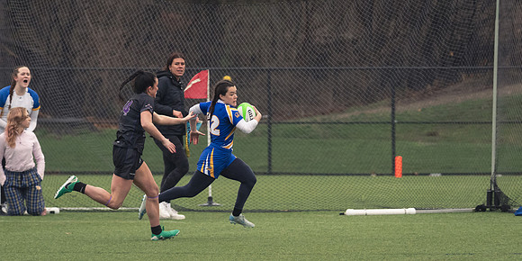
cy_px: 192
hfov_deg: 4.0
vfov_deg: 2.0
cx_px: 319
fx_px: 7462
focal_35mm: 553
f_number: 6.3
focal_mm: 280
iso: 2500
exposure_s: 1/800
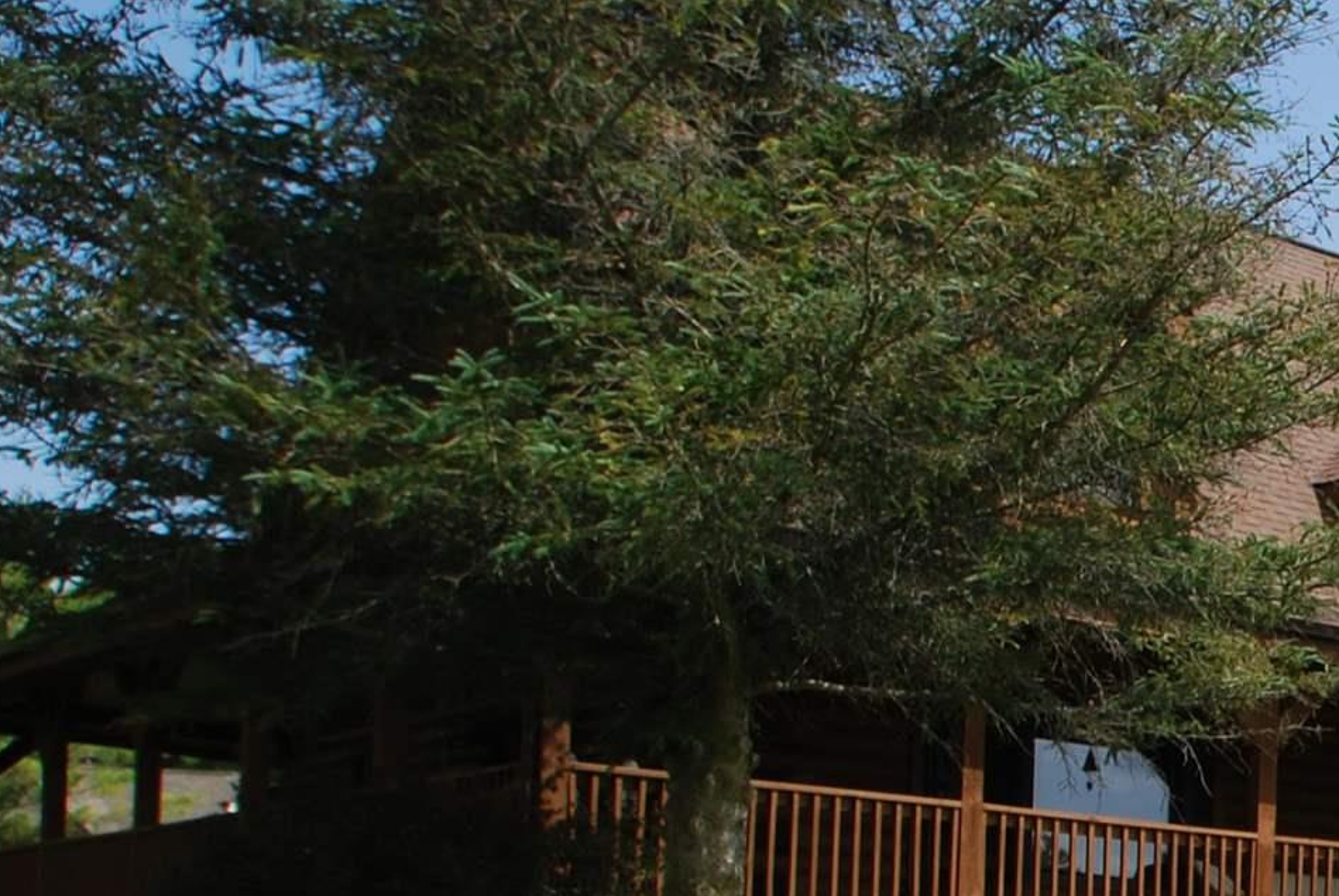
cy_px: 1020
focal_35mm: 68
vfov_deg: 19.1
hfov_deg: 23.2
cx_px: 2067
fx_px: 2532
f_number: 8
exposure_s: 1/200
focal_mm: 14
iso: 100
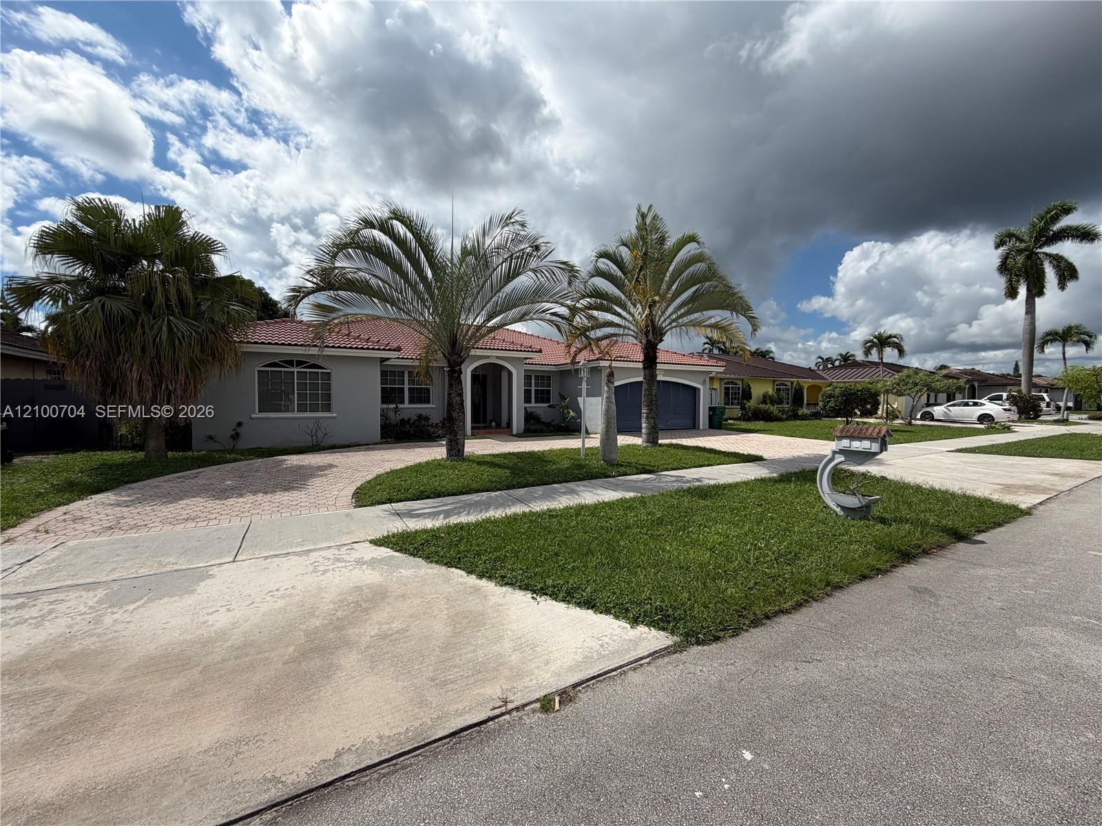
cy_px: 413
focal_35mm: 14
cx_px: 551
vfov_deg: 85.7
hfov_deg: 102.1
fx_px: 446
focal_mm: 2.22
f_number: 2.2
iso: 25
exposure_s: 1/1795
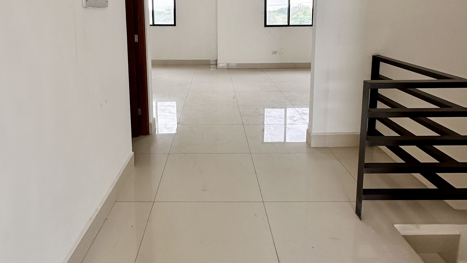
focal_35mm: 26
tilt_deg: -8.7
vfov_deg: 42.7
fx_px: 322
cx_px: 211
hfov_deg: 71.7
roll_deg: +0.3
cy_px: 59
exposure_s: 1/99
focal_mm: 2.22
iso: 80
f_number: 2.2
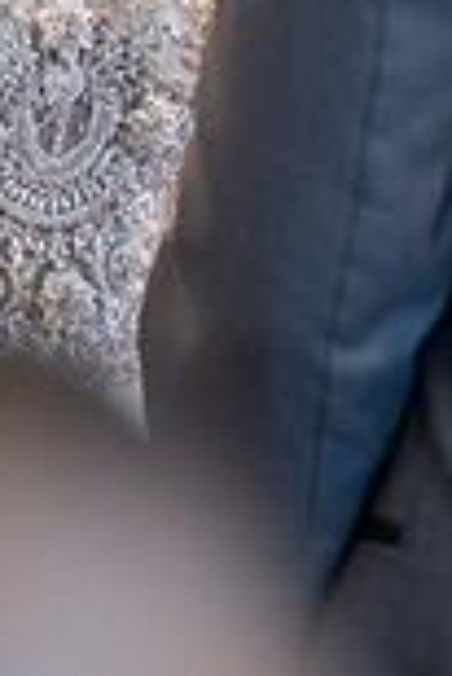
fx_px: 17493
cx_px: 339
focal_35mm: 931
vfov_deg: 2.2
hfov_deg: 1.5
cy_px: -260
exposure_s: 1/100
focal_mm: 200
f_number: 2.8
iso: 2000
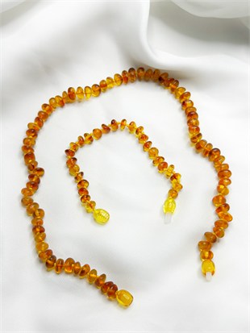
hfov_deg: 30.3
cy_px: 166
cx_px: 125
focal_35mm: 48
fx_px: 462
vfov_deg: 39.6
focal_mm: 6.76
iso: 80
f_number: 1.78
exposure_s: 1/100
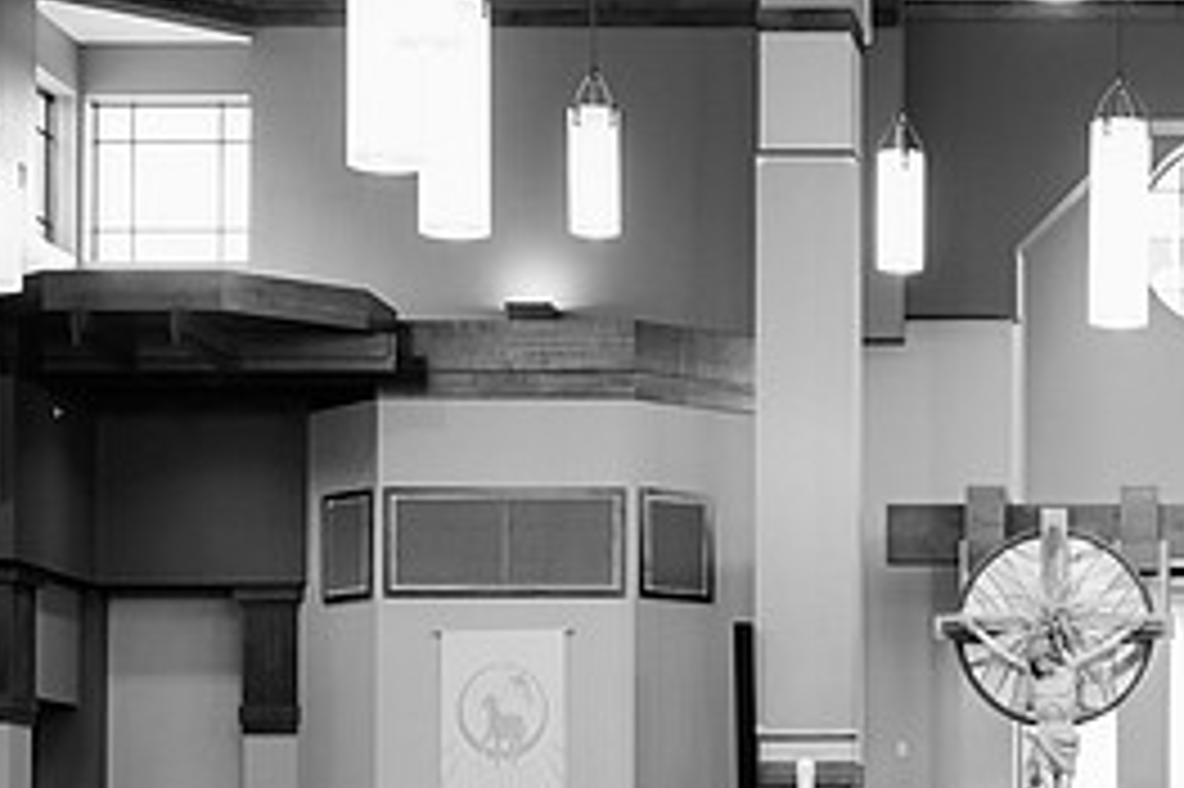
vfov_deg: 12.9
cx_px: 1256
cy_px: 824
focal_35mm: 104
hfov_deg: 19.0
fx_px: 3418
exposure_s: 1/250
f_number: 2.8
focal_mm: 46
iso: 1000
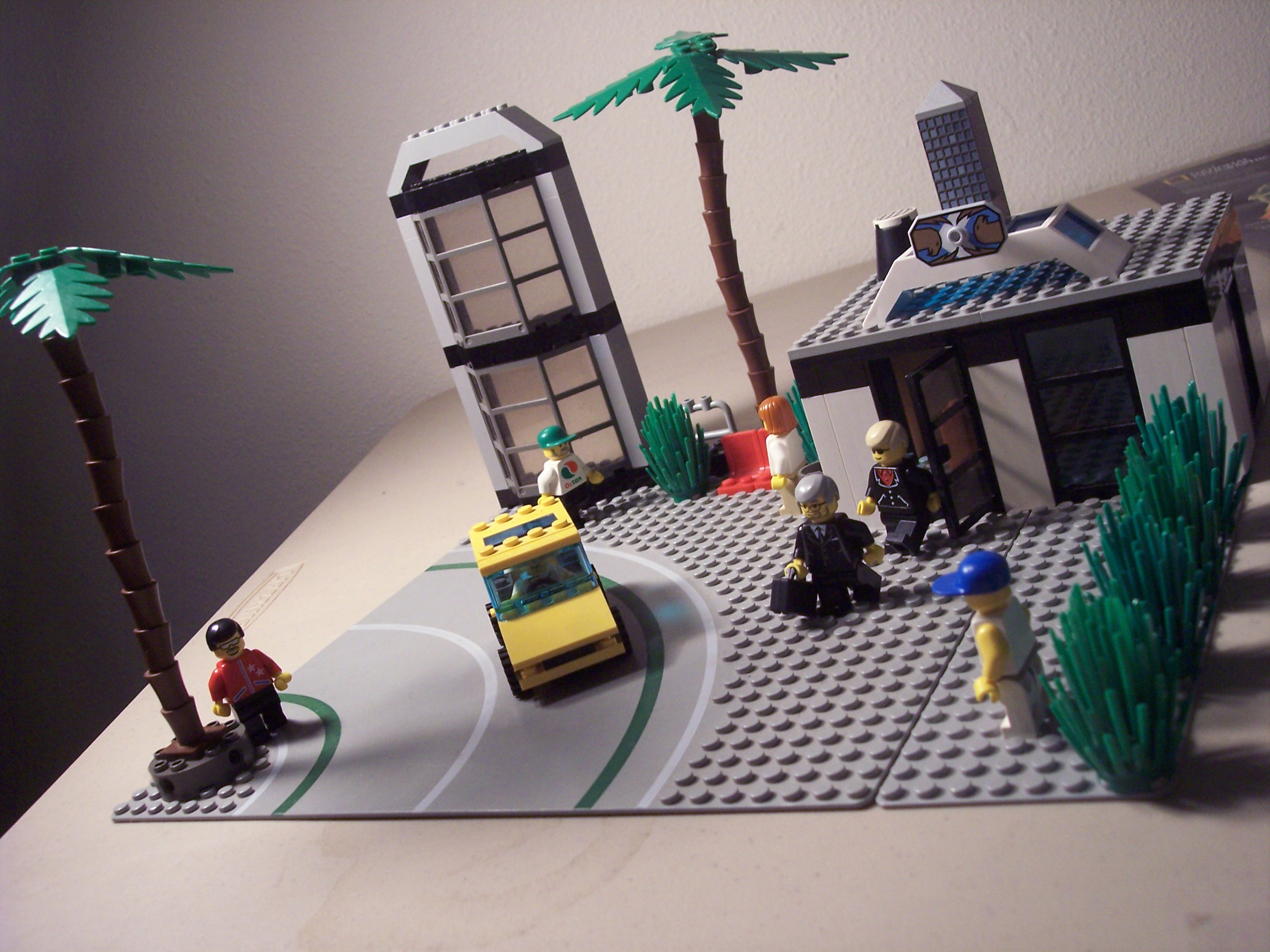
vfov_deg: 36.8
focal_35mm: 39
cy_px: 476
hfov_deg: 47.9
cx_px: 635
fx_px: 1431
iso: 200
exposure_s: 1/20
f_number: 3.4
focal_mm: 8
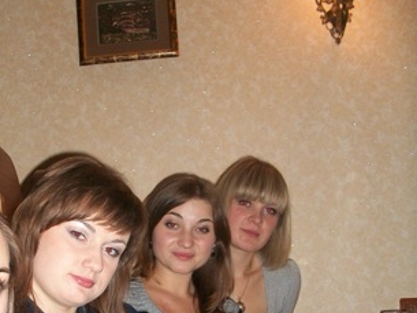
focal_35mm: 58
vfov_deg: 24.3
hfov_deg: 33.1
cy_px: 303
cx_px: 157
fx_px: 699
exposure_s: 1/60
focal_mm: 5.7
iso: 120
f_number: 2.8
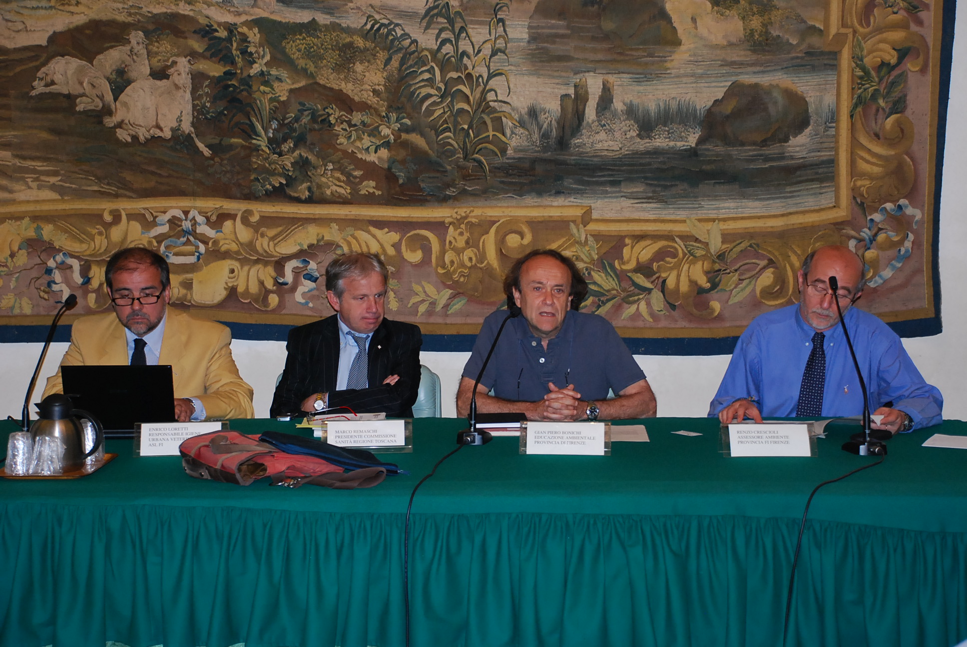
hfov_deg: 28.0
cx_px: 484
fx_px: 1936
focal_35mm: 72
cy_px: 324
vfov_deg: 19.0
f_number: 4.8
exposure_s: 1/60
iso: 720
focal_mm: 48
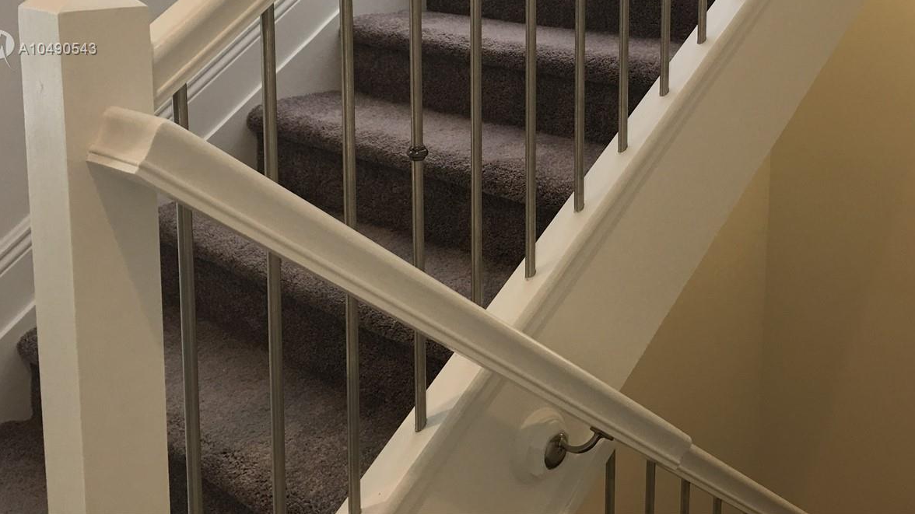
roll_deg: -0.5
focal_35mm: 43
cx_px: 596
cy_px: 50
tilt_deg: -6.2
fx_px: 1043
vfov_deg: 26.7
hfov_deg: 46.7
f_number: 2.2
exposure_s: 1/15
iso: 32
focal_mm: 4.15
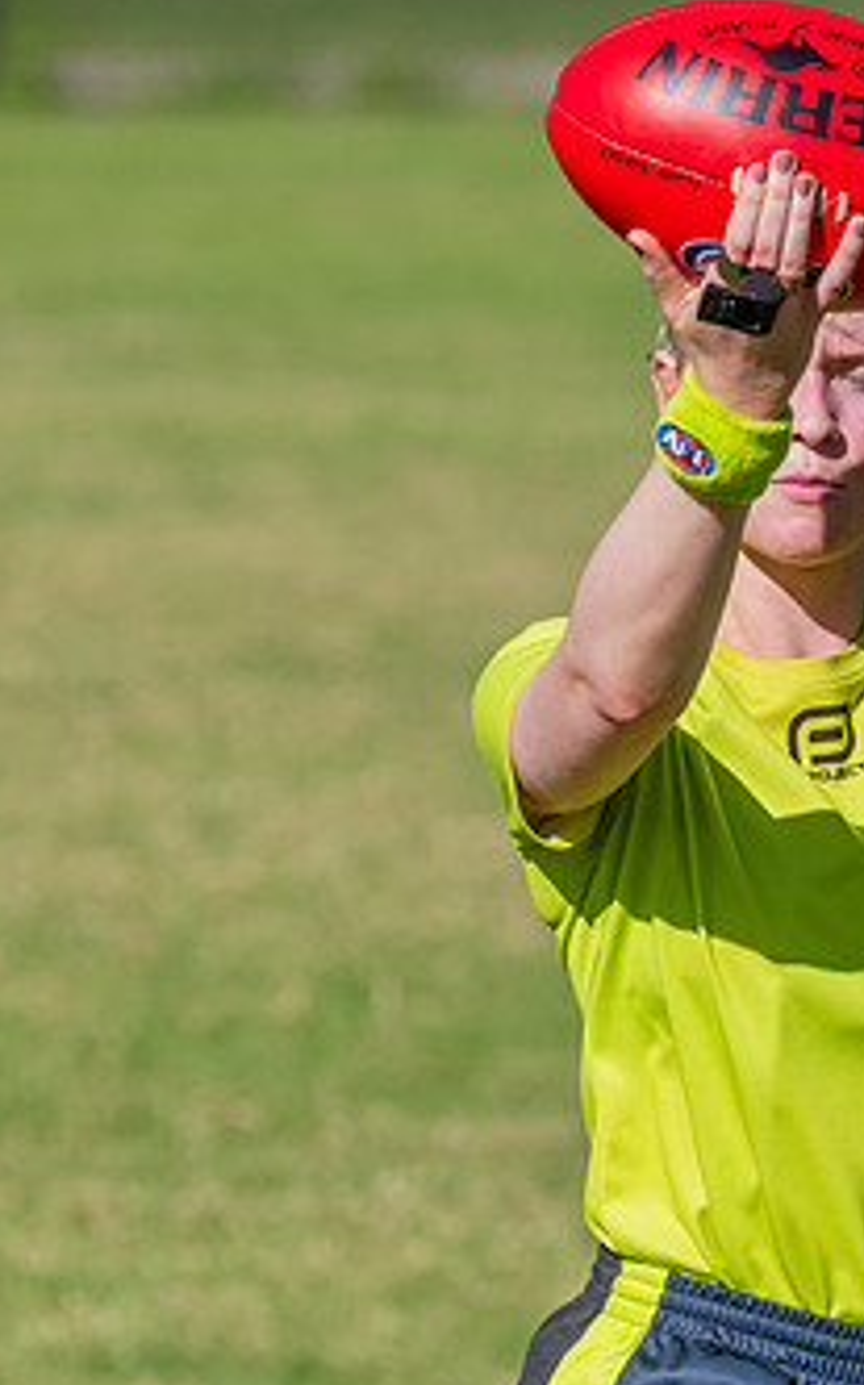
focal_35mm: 1070
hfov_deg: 1.2
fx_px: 40382
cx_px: 835
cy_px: 782
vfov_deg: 2.0
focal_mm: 600
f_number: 16
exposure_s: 1/1600
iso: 1600
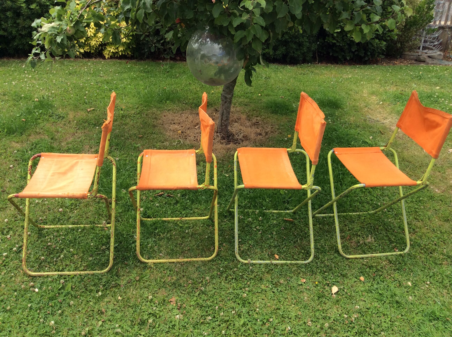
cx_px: 226
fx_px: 417
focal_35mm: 32
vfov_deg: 44.1
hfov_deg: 56.9
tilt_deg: -29.8
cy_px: 168
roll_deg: +1.0
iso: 32
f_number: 2.4
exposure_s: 1/629
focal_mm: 3.3
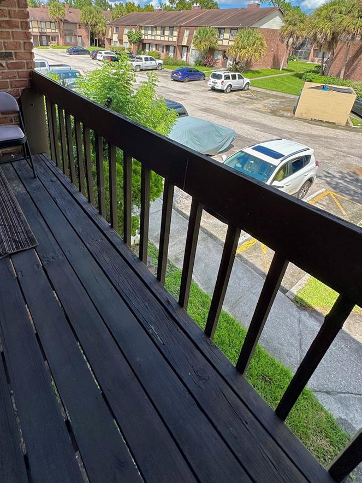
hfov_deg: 67.9
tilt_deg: -24.8
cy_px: 159
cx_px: 142
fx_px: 265
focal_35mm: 19
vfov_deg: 81.7
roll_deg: -3.7
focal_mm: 2.22
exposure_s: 1/764
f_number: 2.2
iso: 40
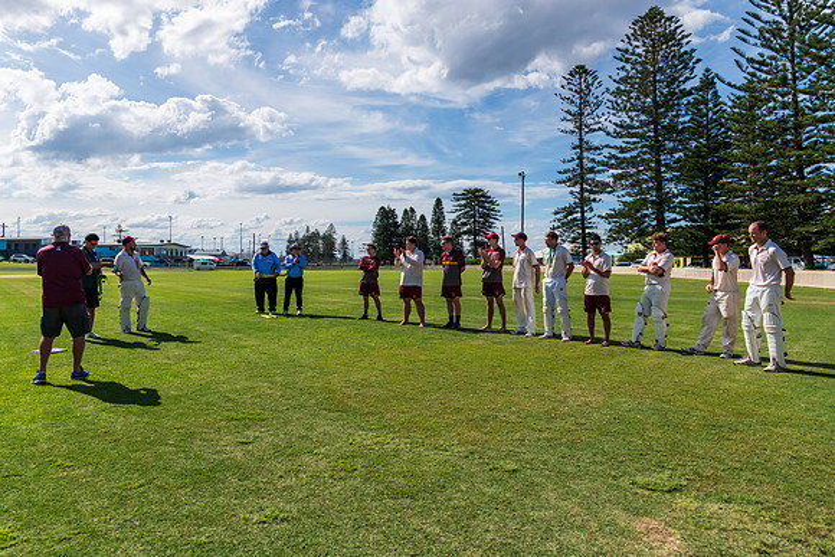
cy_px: 259
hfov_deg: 70.0
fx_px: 596
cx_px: 388
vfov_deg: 50.1
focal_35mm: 26
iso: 400
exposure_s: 1/4000
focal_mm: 24
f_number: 6.3
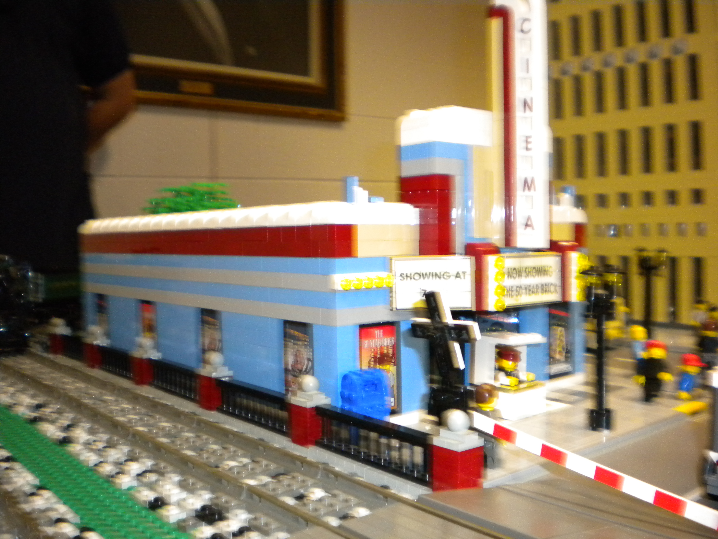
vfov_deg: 40.7
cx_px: 359
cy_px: 270
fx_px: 726
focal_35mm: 35
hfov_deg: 52.6
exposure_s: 1/36.7
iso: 400
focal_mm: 6.3
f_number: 3.1
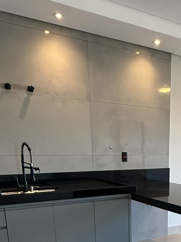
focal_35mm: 40
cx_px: 154
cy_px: 223
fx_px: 279
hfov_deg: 34.4
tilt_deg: -13.4
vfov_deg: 42.4
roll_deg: -1.3
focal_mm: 2.22
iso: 320
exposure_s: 1/120
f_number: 2.2
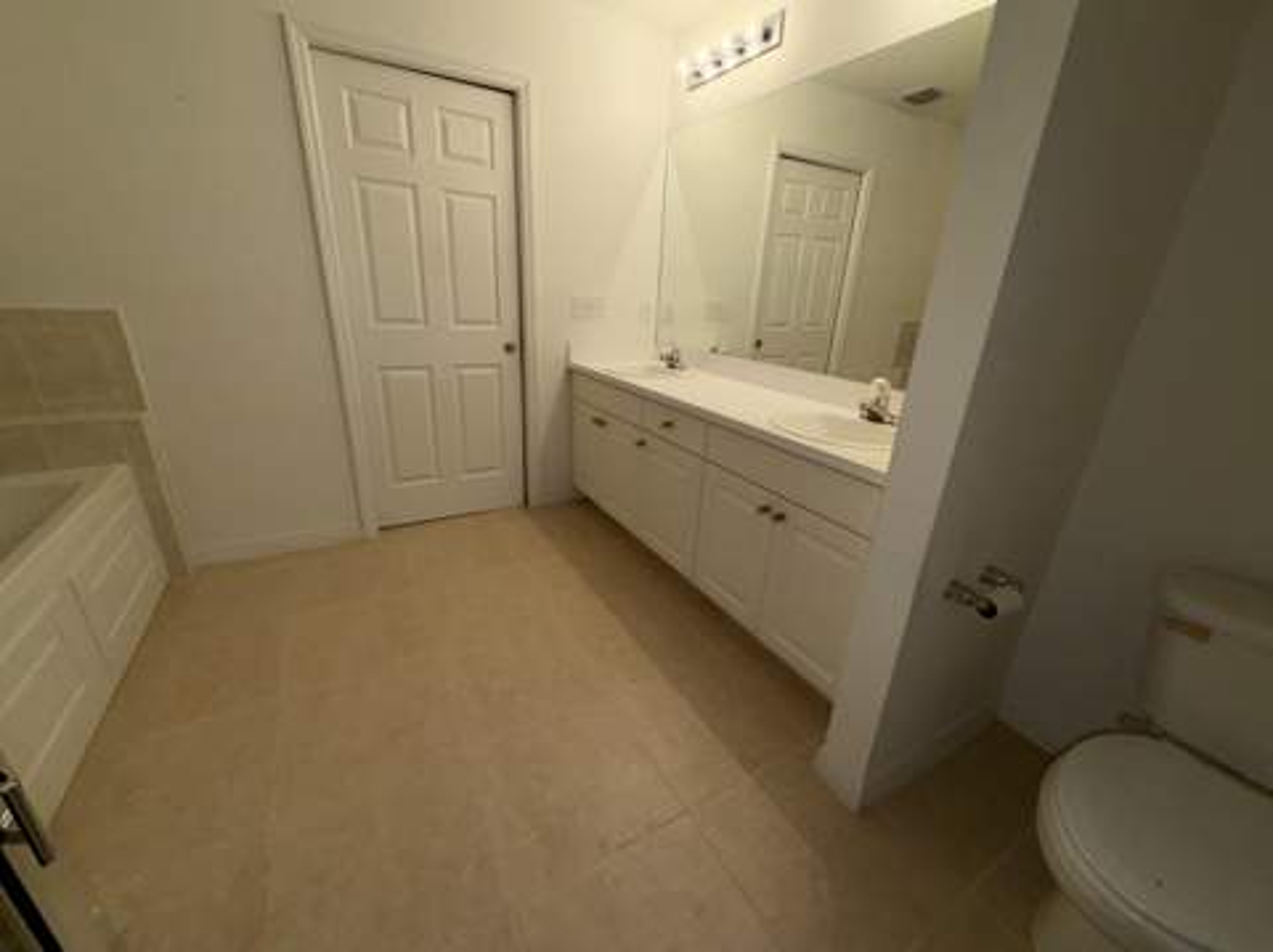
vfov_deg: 85.6
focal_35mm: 14
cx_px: 636
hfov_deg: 102.1
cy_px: 476
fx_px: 514
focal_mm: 2.22
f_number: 2.2
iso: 50
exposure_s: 1/120
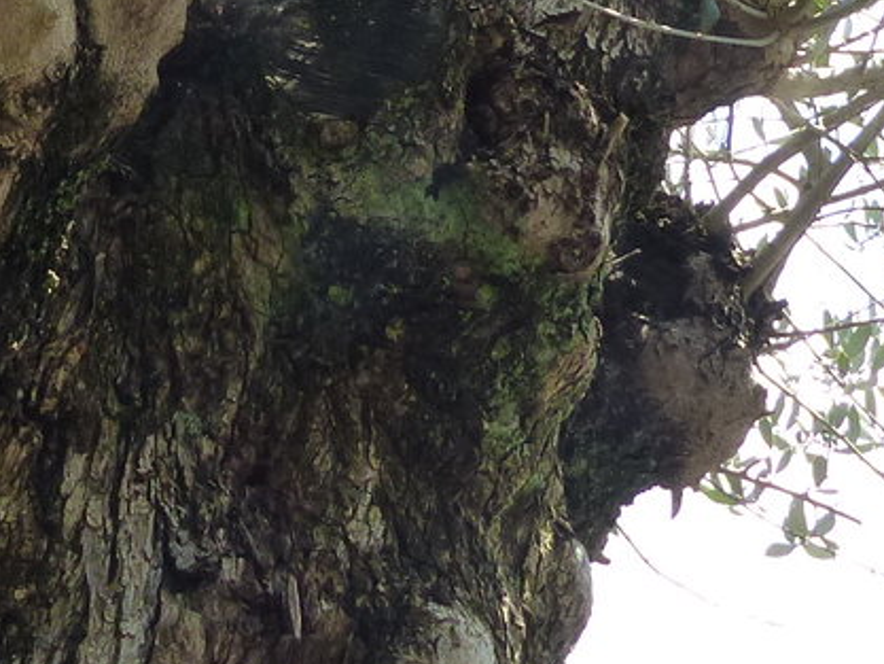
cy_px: -157
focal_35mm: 96
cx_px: 167
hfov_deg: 20.2
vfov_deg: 14.8
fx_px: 2452
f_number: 4
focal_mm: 4.5
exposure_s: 1/250
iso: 160
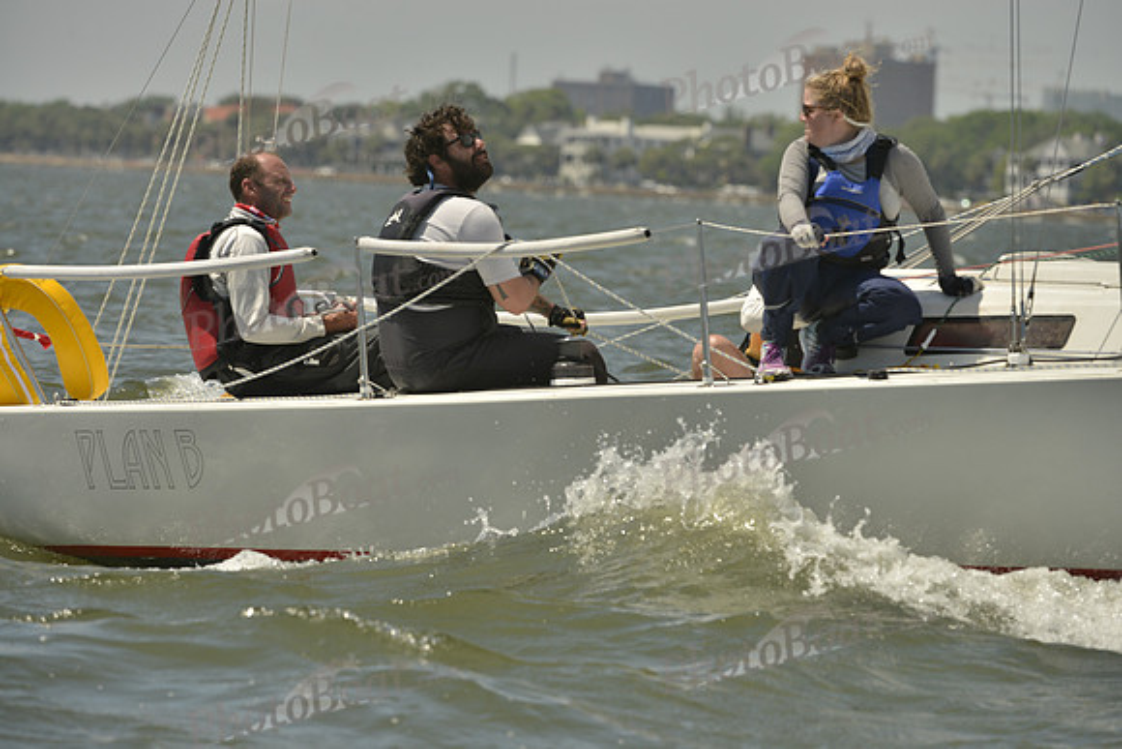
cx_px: 561
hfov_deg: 7.1
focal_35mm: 290
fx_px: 9040
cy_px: 374
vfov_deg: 4.7
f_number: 9
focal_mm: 290
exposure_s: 1/1250
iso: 280
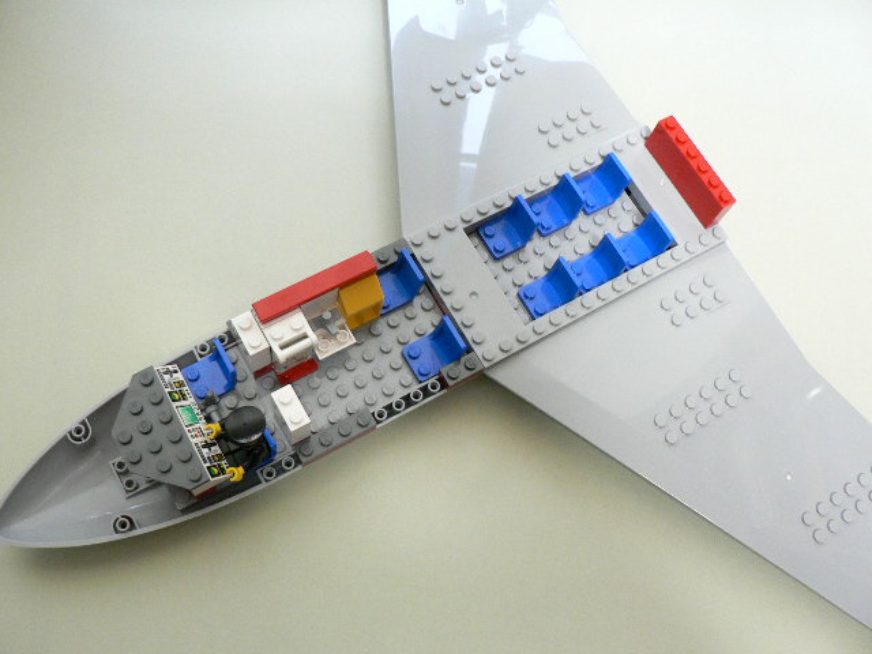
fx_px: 907
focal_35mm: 36
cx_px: 436
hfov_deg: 51.4
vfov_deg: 39.7
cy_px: 327
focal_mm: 6
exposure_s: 1/8
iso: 200
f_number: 2.8
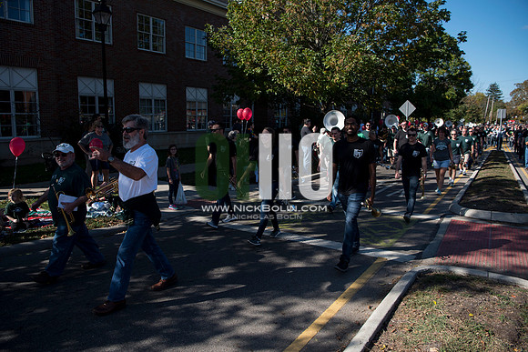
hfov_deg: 73.7
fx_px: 352
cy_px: 176
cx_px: 264
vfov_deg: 53.2
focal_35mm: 24
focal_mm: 24
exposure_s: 1/1600
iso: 250
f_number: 4.5
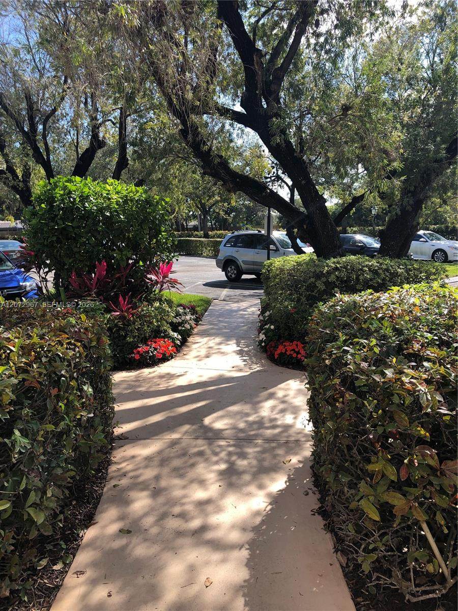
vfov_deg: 63.4
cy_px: 306
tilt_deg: -7.7
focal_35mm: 28
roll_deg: +3.3
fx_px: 494
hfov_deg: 49.7
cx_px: 229
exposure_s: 1/800
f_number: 1.8
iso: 20
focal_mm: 3.99
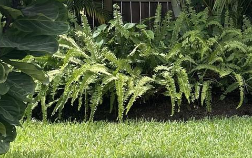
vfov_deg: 14.1
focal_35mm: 92
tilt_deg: -5.5
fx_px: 632
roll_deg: +0.3
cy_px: 20
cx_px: 298
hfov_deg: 21.1
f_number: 1.6
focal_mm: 4.2
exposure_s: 1/759
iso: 32
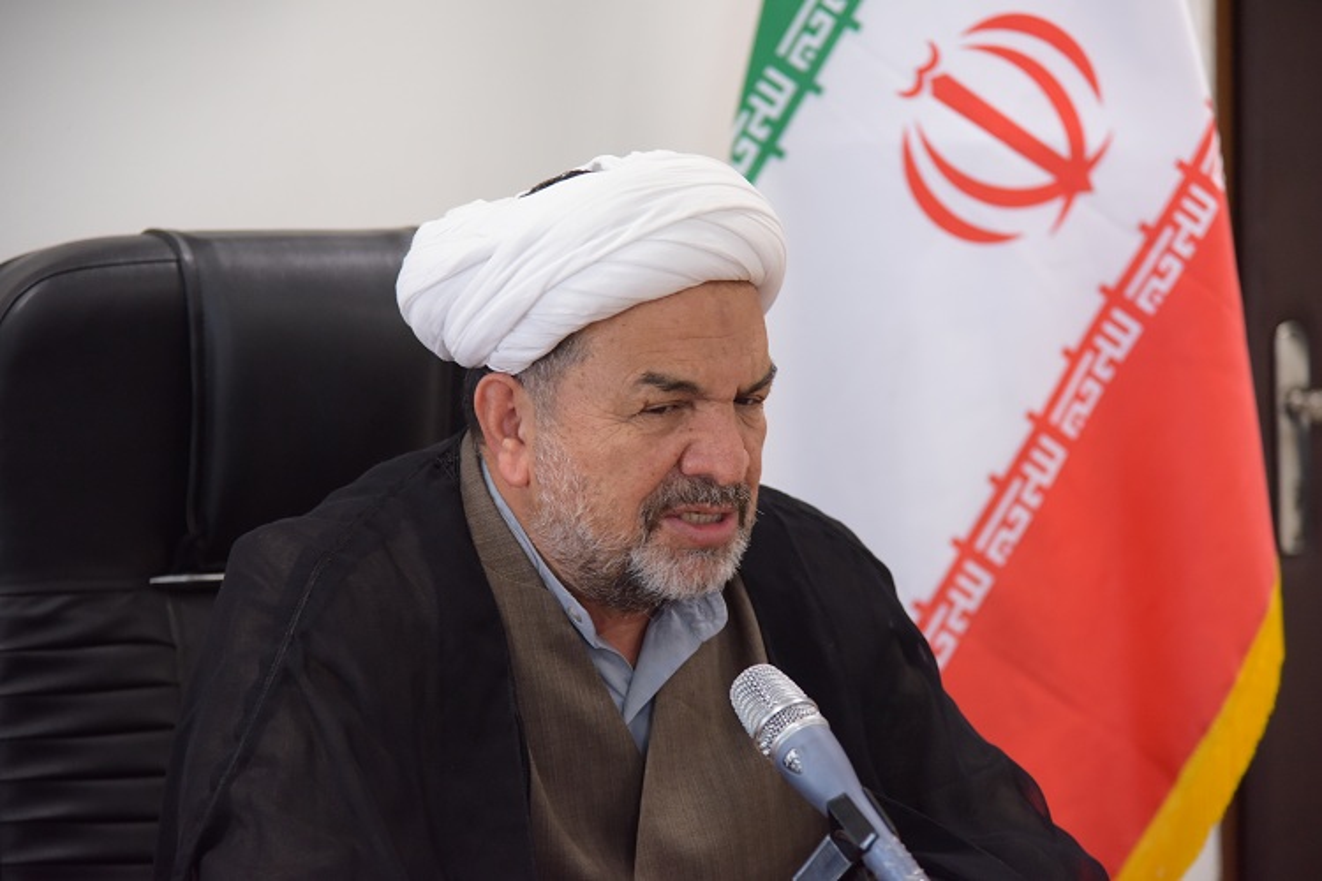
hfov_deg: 17.1
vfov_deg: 11.4
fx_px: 4406
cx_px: 661
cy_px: 440
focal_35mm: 120
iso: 1600
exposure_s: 1/125
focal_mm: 120
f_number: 4
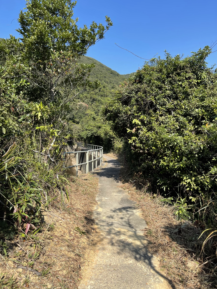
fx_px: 217
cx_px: 108
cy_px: 144
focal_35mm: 26
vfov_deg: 67.3
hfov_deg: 53.1
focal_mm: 5.1
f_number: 1.6
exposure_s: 1/2012
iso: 32
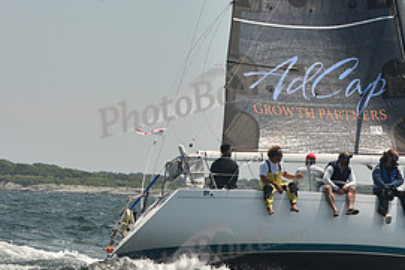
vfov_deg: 9.2
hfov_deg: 13.5
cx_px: 387
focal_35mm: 150
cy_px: 156
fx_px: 1688
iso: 250
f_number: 6.3
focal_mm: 70
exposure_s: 1/640
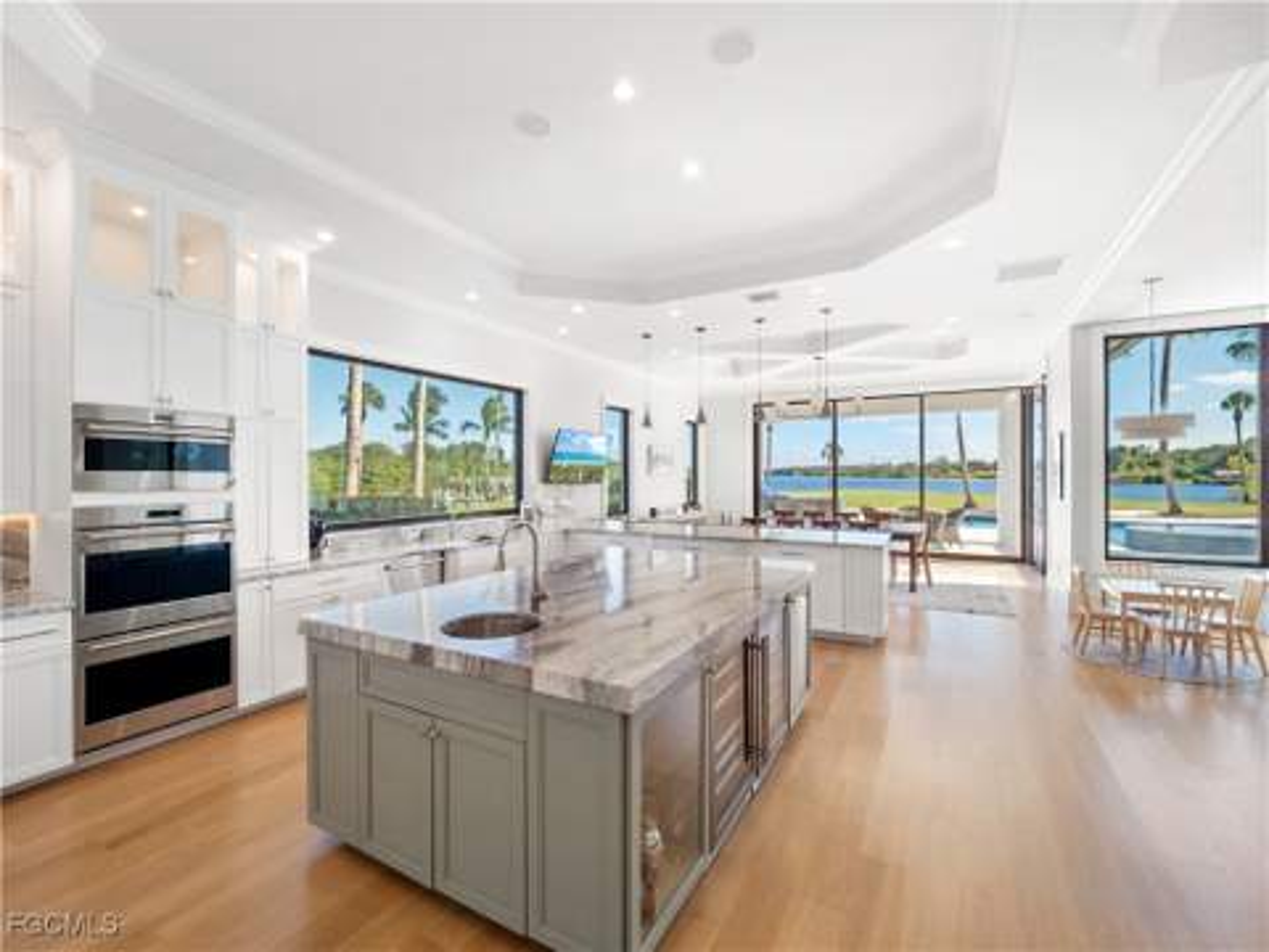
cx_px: 634
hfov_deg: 102.1
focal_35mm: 14
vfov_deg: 85.7
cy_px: 476
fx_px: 513
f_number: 7.1
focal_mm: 7
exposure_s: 1/15
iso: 200
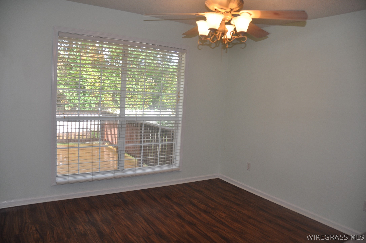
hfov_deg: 67.4
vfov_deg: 47.8
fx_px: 274
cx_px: 183
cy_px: 122
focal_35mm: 27
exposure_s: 1/125
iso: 400
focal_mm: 18
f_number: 3.5
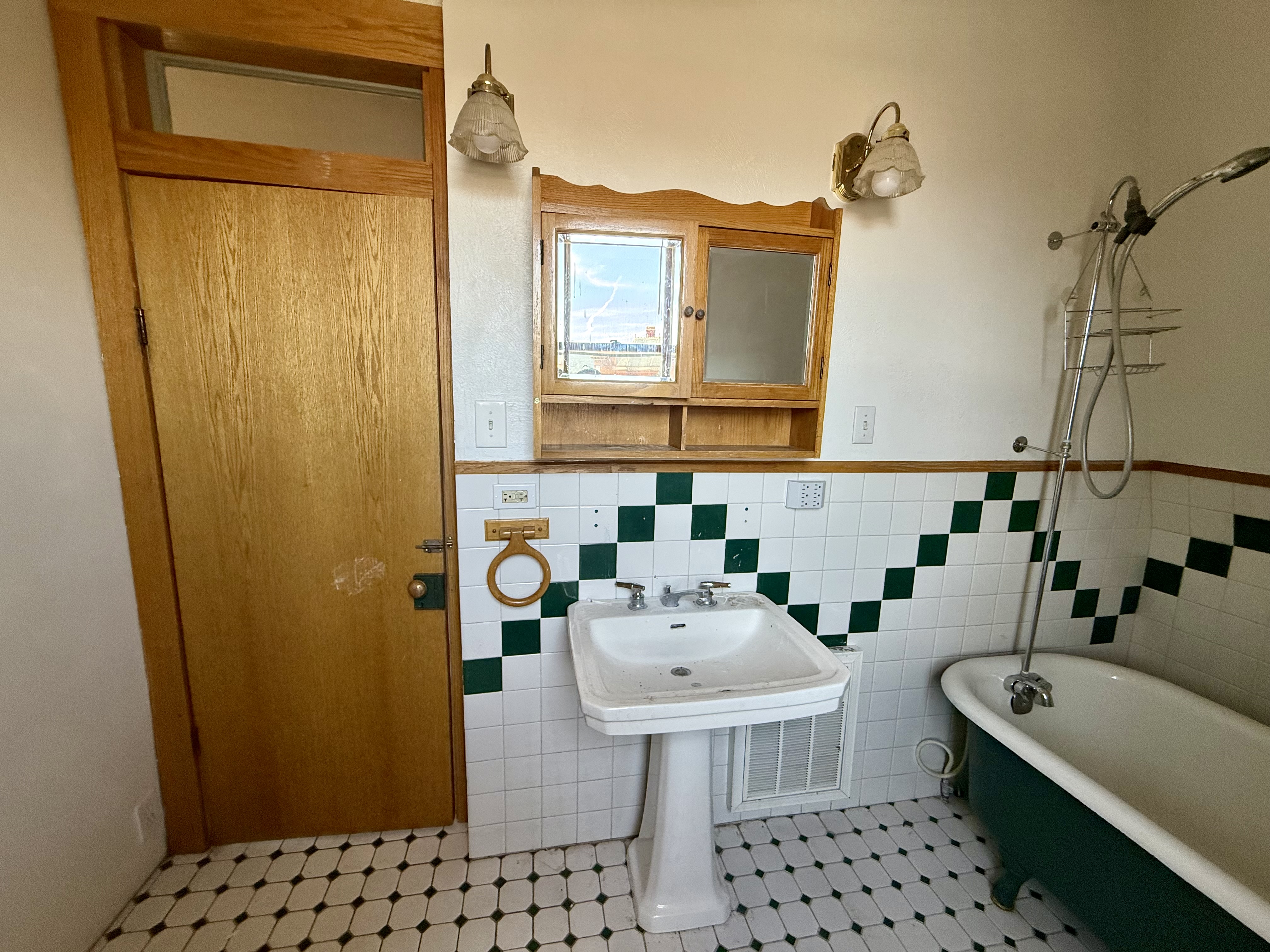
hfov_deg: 102.1
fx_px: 514
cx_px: 635
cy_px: 476
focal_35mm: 14
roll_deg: -1.8
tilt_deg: -9.0
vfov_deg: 85.7
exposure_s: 1/99
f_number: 2.2
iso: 200
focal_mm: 2.22
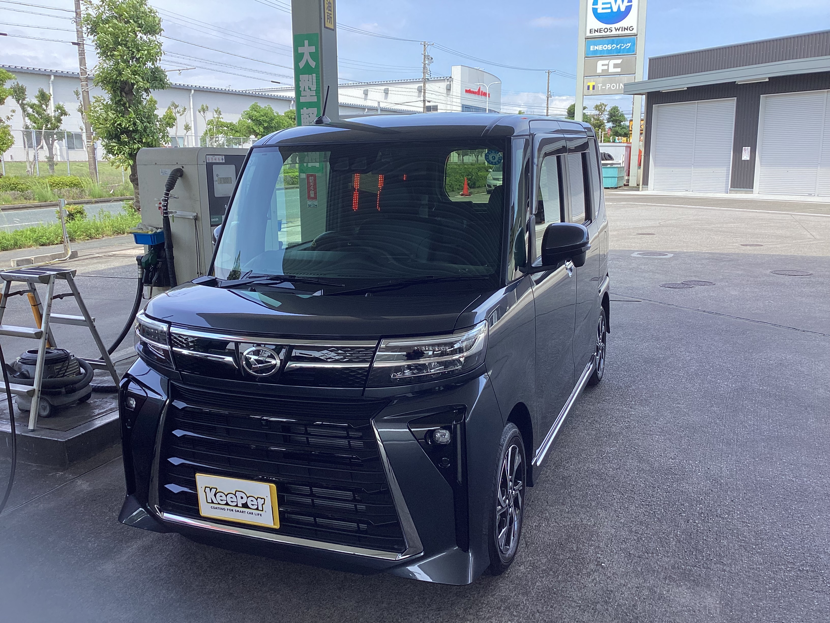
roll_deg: +1.2
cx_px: 415
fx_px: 743
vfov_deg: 45.4
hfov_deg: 58.4
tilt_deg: -11.9
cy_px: 312
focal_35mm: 31
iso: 25
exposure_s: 1/351
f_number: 2.4
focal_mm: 3.3
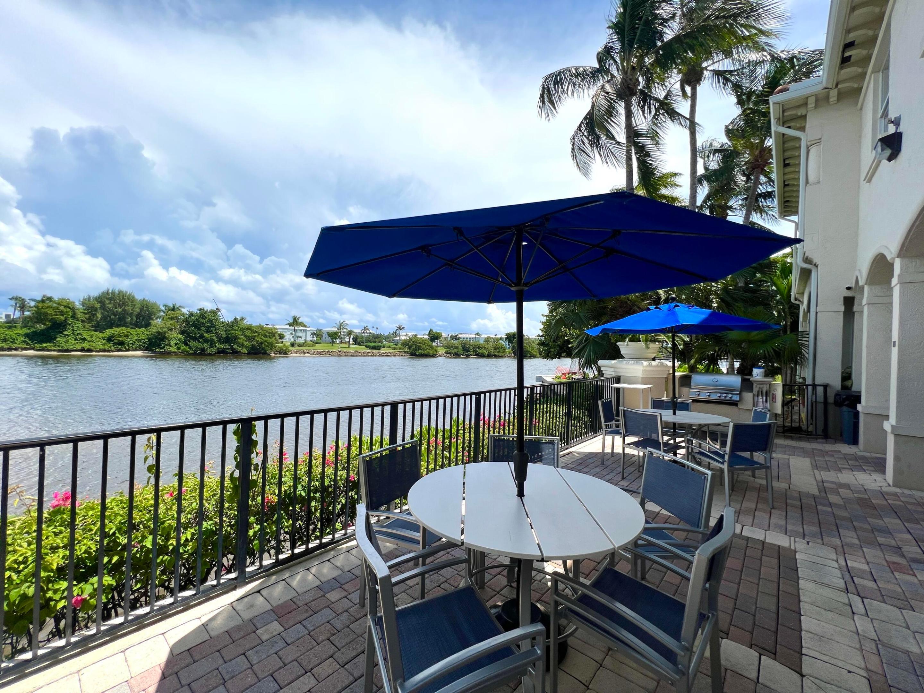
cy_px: 346
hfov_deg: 106.2
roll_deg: -2.0
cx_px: 462
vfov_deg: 89.9
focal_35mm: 13
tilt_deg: +0.8
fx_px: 347
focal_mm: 1.57
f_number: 1.8
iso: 32
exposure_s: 1/2096
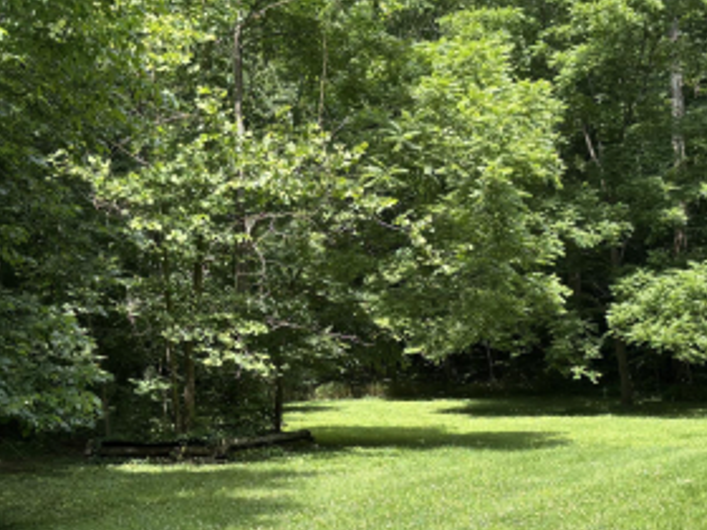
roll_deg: +2.0
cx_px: 372
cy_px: 401
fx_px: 1266
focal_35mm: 62
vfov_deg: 23.4
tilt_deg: +0.3
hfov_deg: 31.2
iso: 50
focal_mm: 5.96
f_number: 1.6
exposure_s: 1/951
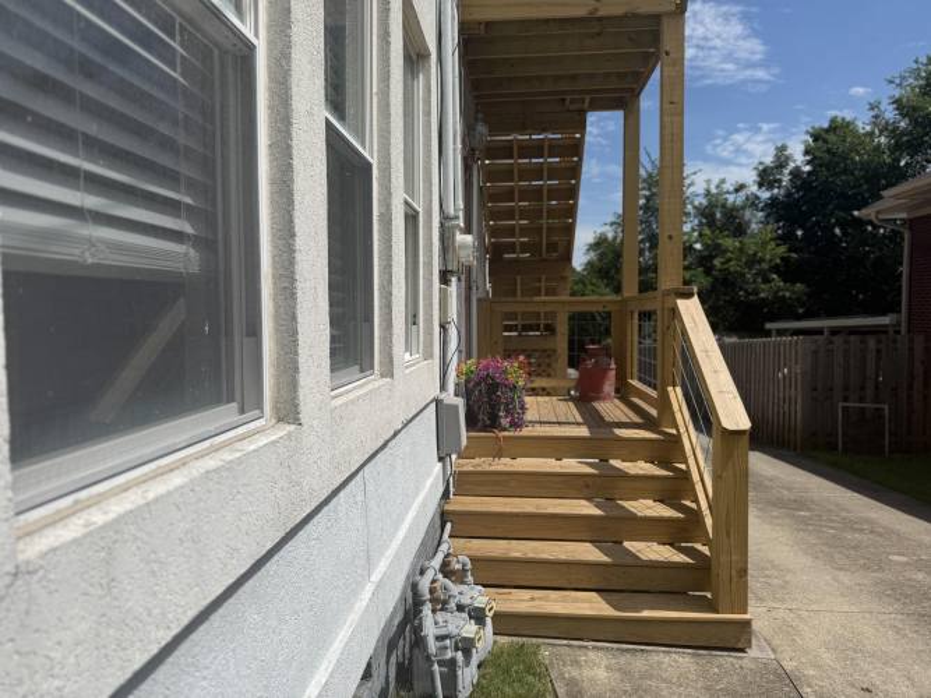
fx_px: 645
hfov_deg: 71.6
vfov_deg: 56.8
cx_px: 466
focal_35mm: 24
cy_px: 349
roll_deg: +0.7
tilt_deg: -4.2
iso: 80
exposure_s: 1/9091
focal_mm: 6.76
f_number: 1.78
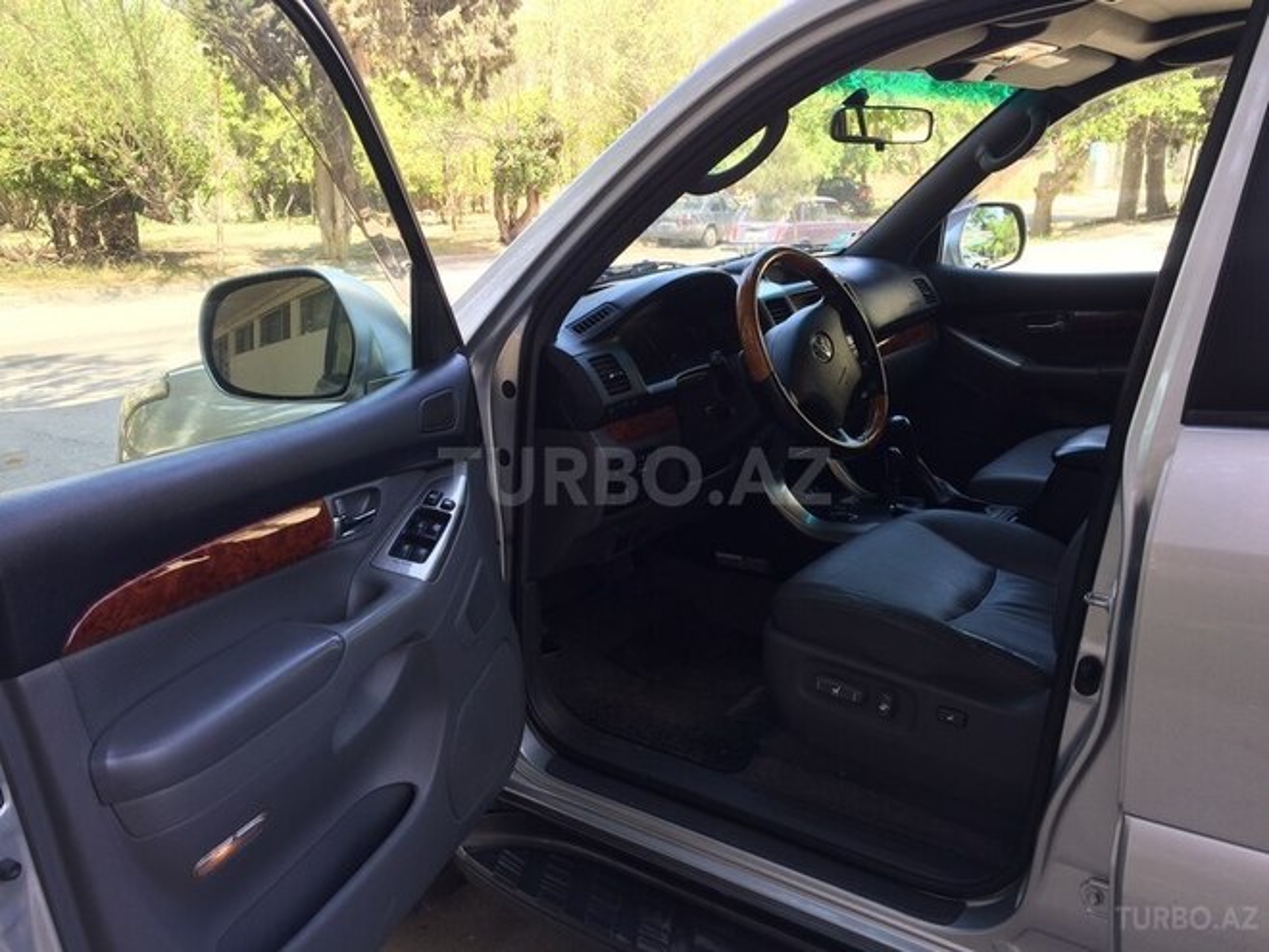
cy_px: 476
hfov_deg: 61.7
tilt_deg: -16.2
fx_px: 1063
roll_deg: +0.8
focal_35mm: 29
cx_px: 634
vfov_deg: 48.2
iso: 32
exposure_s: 1/112
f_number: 2.2
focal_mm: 4.15
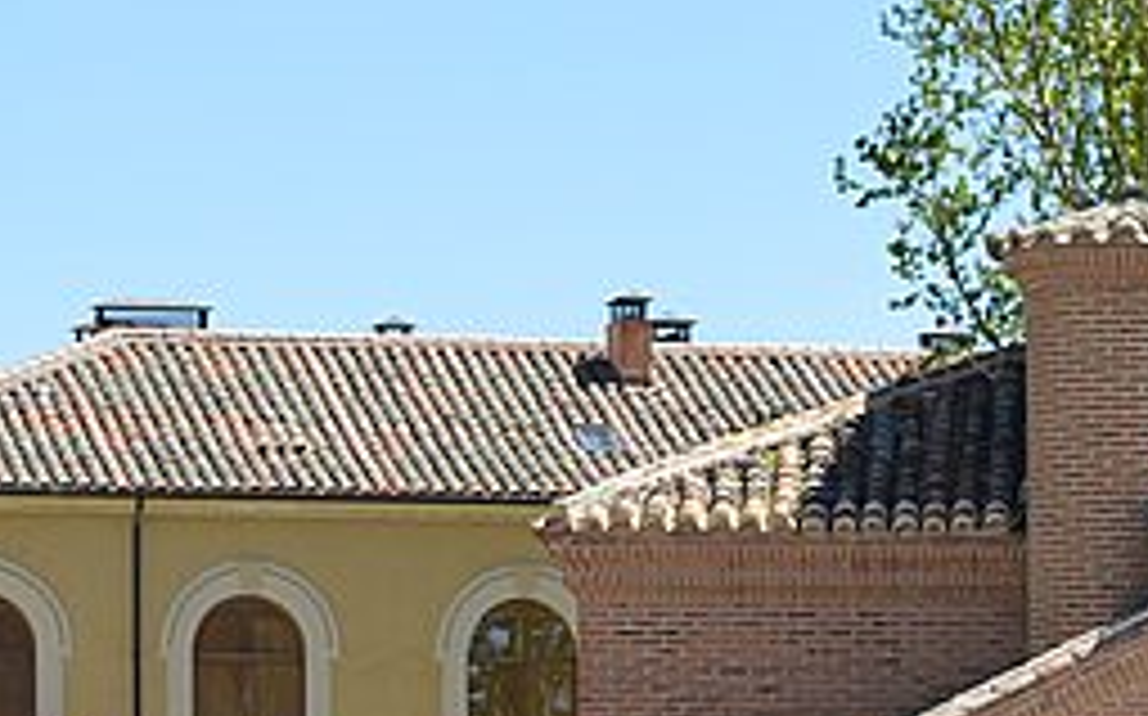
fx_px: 7812
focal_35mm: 250
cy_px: 802
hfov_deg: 8.2
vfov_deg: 5.2
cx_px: 1711
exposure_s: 1/160
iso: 100
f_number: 6.3
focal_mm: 45
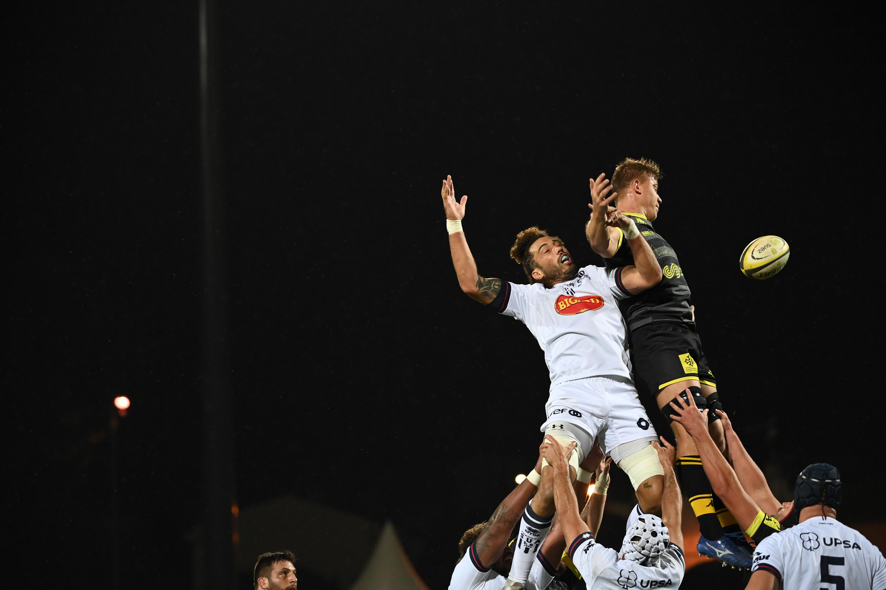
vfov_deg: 7.6
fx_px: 4430
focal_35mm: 180
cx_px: 443
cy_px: 295
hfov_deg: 11.4
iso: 3200
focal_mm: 180
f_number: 4
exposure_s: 1/1250
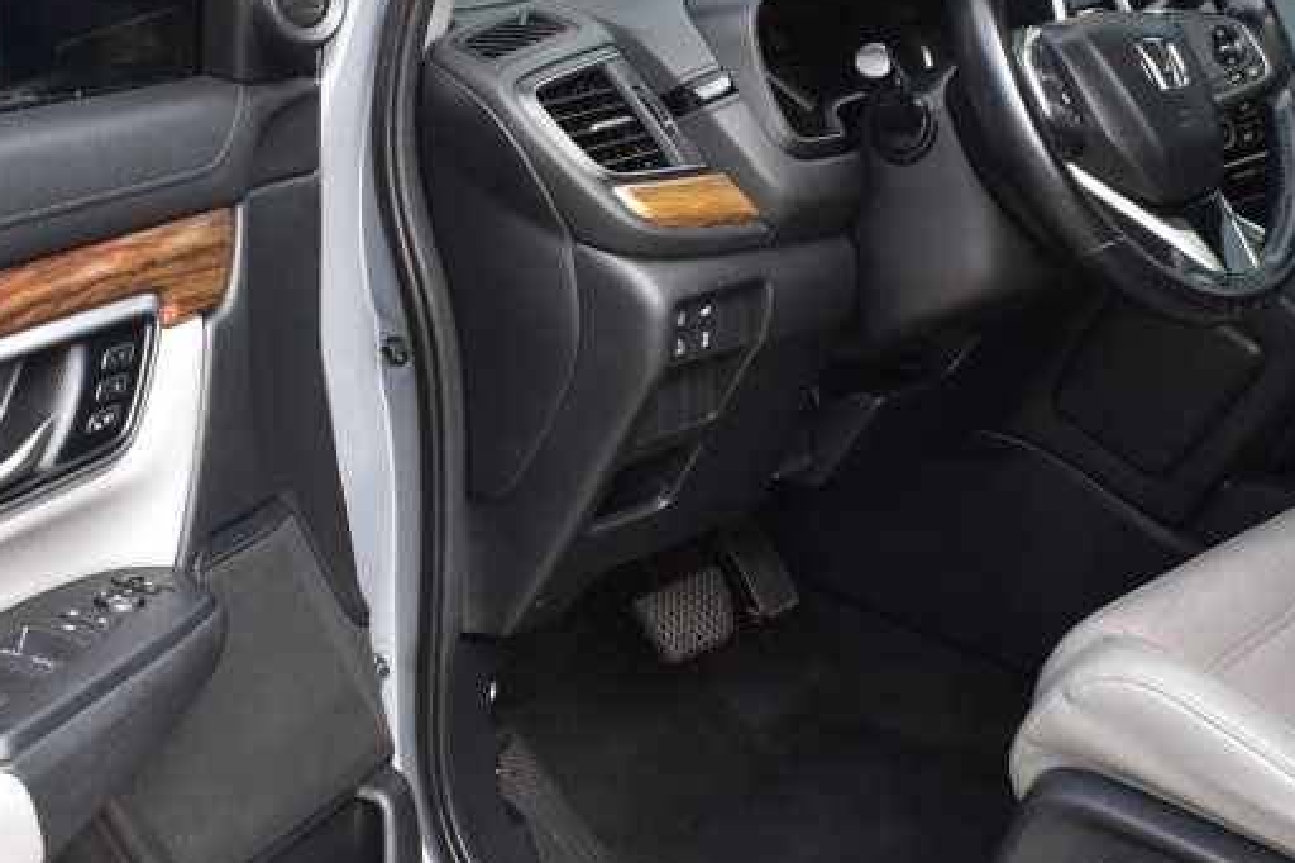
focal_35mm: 69
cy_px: 443
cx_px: 658
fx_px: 2481
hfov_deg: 29.3
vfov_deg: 19.7
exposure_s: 1/160
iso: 400
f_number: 9
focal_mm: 23
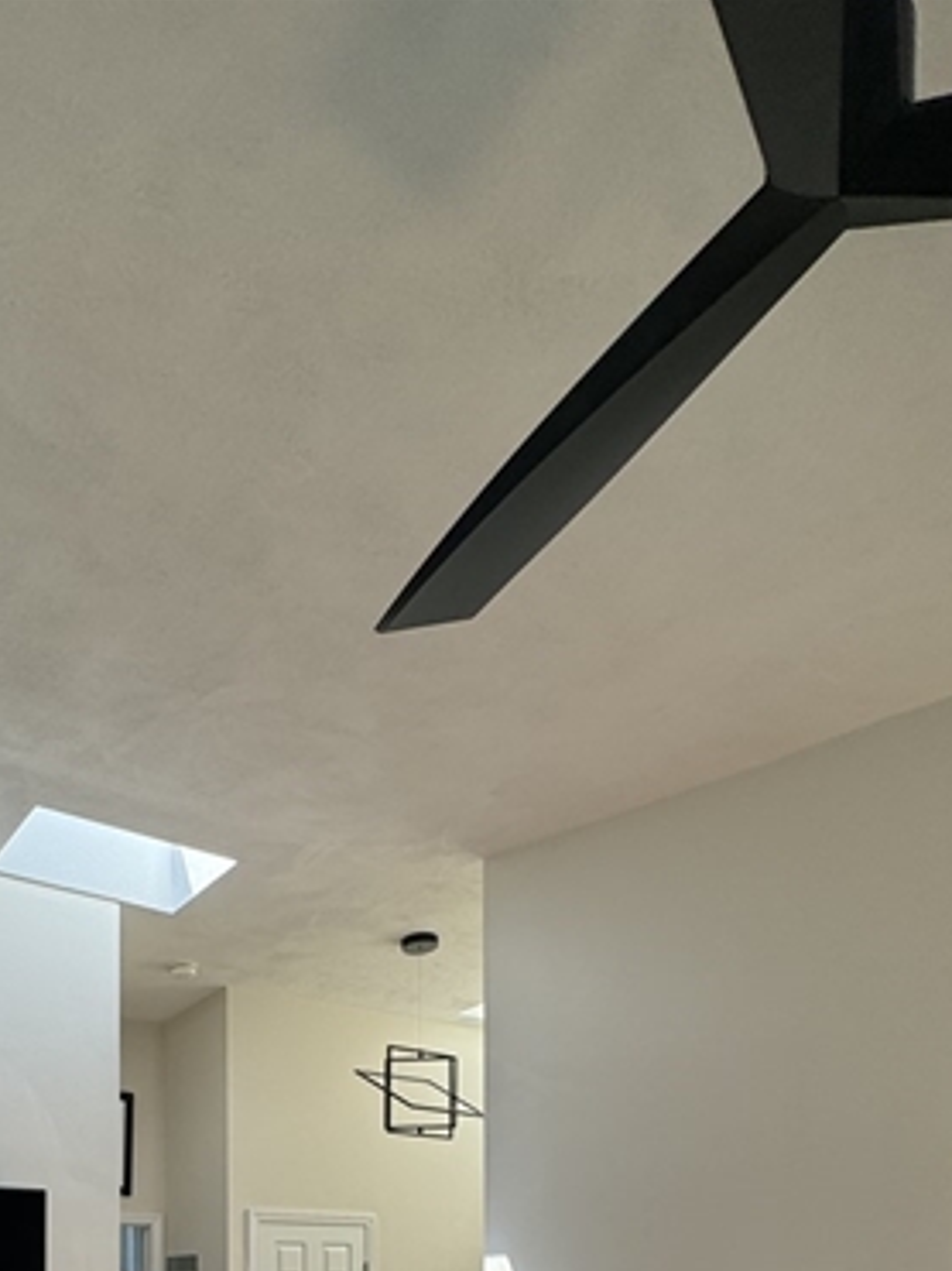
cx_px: 257
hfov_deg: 46.7
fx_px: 1064
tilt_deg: -2.6
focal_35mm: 29
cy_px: 1309
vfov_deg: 48.8
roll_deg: +1.1
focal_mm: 2.22
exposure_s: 1/209
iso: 40
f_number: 2.2
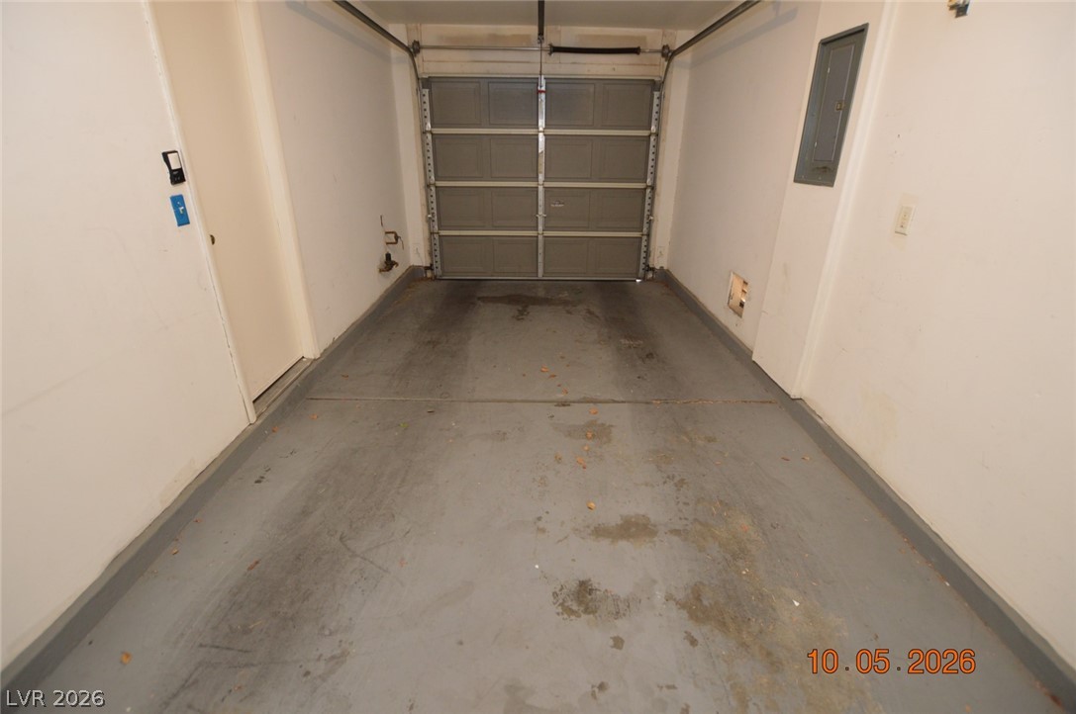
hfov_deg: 70.5
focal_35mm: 26
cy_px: 357
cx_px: 538
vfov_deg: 50.3
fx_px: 761
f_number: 3.5
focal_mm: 17
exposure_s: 1/60
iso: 800
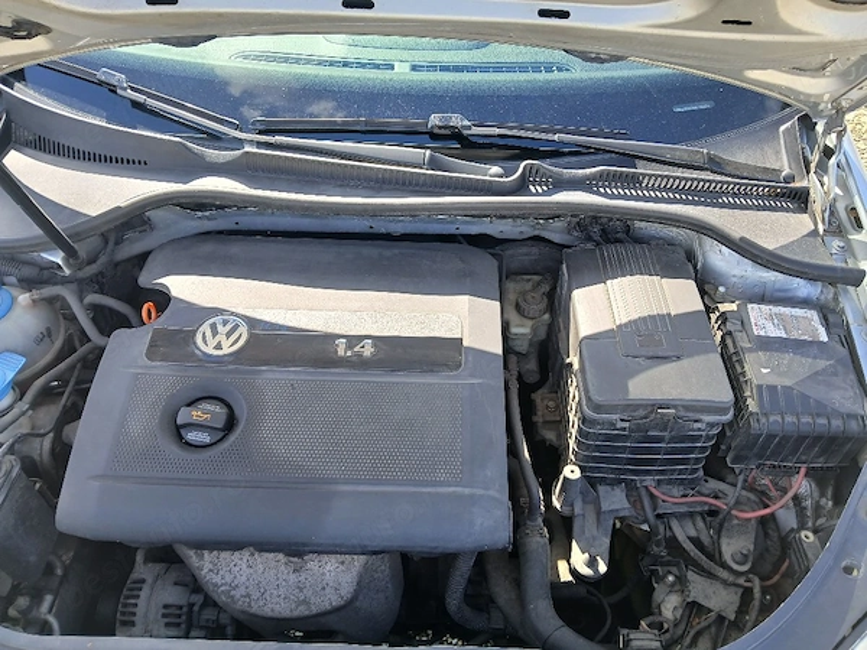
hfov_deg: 67.3
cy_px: 325
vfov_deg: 53.1
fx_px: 651
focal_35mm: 26
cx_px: 434
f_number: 1.8
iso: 25
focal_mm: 3.98
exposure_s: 1/101
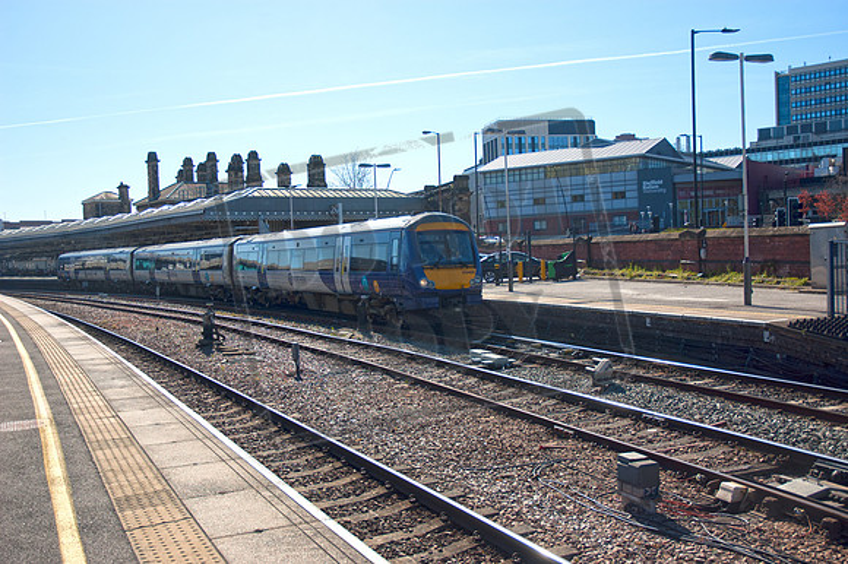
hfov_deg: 53.2
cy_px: 282
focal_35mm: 36
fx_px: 847
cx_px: 424
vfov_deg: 36.8
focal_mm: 24
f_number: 3.8
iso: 200
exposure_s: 1/1600
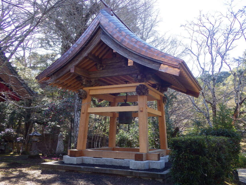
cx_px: 123
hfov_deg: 55.3
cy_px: 92
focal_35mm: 33
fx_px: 235
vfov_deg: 43.0
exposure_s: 1/250
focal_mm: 5.9
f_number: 3.3
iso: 250
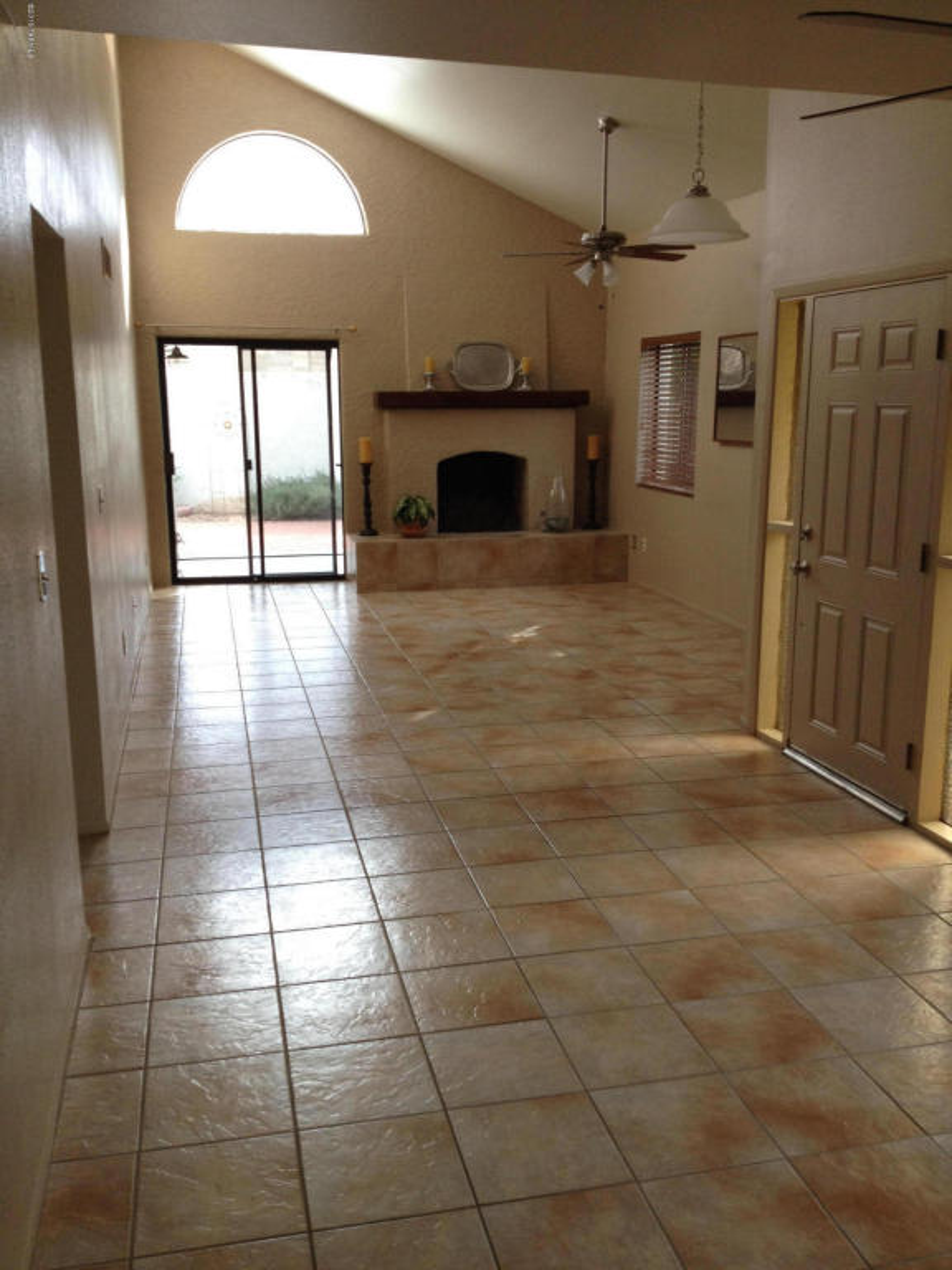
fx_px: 1283
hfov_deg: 40.7
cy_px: 635
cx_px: 476
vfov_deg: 52.6
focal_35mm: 35
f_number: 2.4
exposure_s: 1/120
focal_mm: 4.28
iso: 100
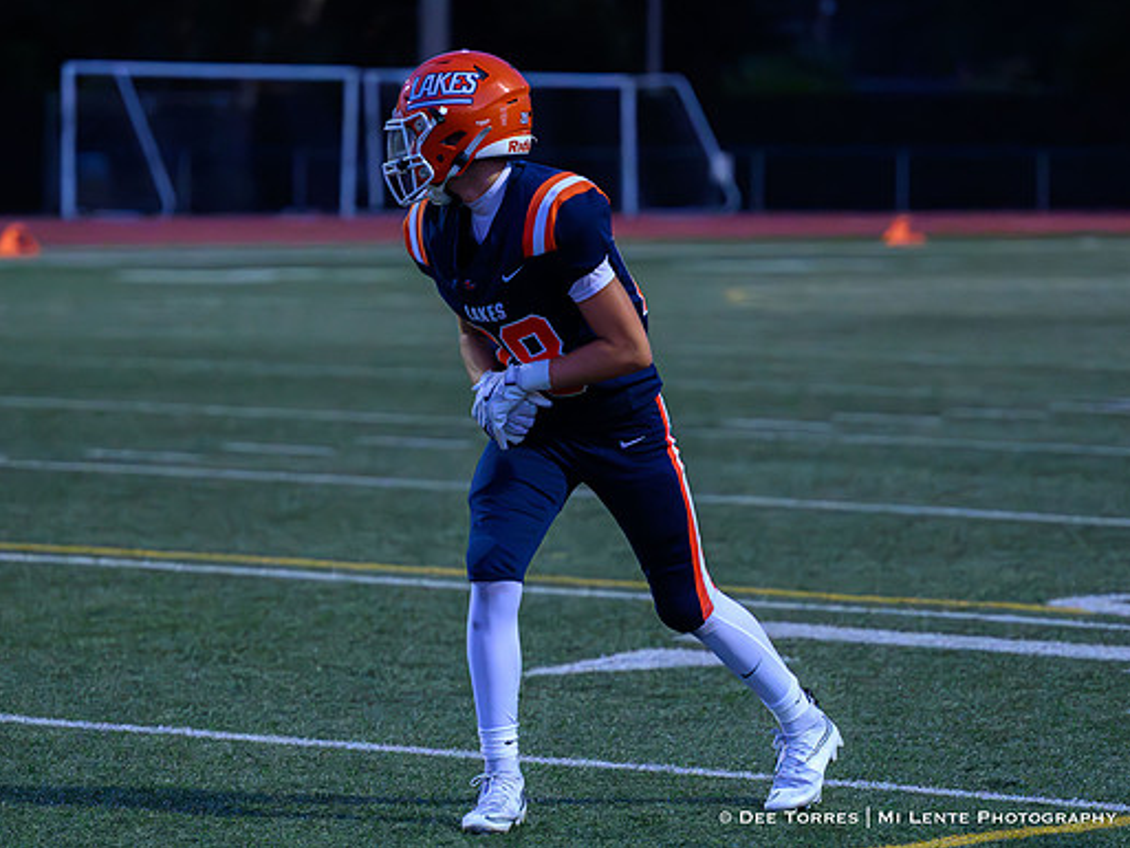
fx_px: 7053
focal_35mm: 216
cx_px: 512
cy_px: 491
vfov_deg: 6.9
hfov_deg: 9.2
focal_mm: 155
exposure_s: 1/1000
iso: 16000
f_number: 4
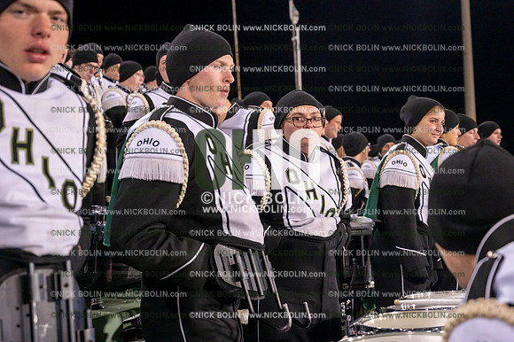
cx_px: 257
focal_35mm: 51
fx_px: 728
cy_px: 171
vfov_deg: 26.5
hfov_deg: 38.9
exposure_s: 1/640
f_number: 4.5
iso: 5000
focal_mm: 51
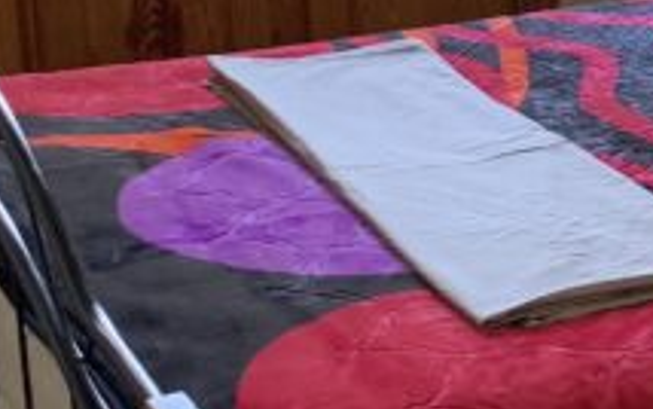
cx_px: 1233
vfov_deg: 9.8
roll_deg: -2.0
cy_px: -31
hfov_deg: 13.8
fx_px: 2350
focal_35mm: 132
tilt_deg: -12.2
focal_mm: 4.25
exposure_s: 1/103
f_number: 1.8
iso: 100
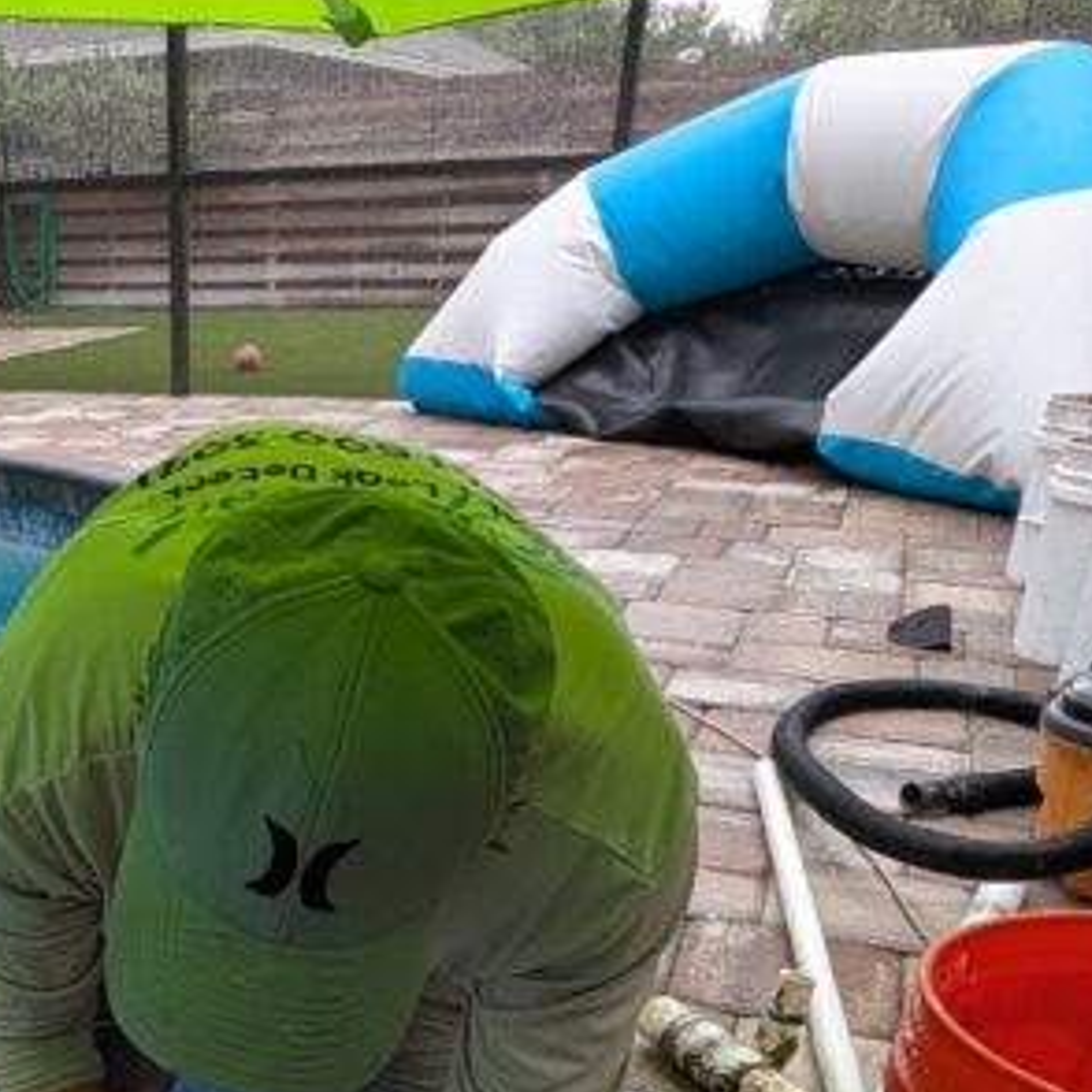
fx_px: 1321
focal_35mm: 37
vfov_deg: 40.4
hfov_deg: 40.8
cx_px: 72
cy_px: 1047
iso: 85
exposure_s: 1/306
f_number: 1.7
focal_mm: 2.02
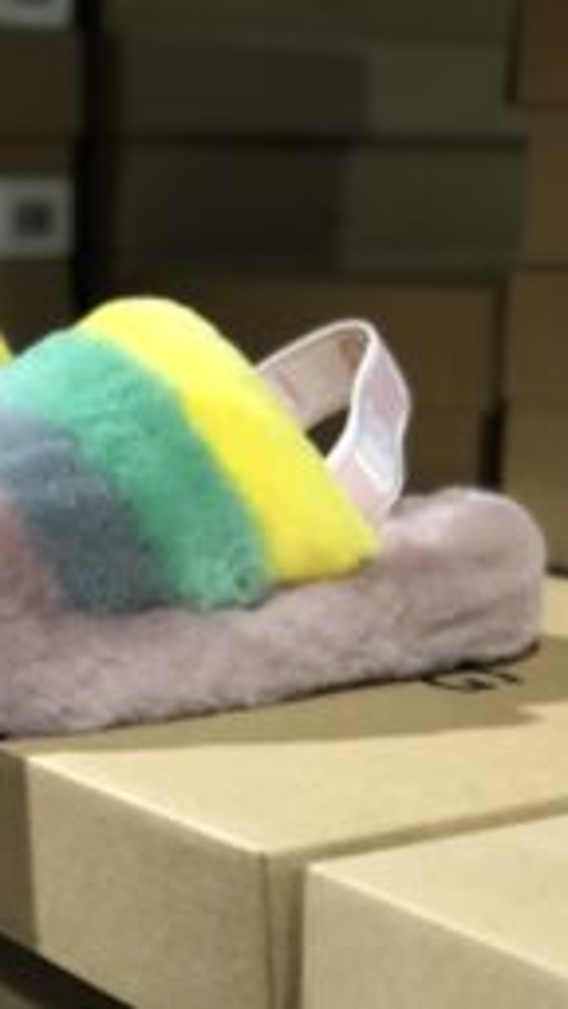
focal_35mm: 78
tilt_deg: -11.3
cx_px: 61
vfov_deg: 27.1
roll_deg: -1.0
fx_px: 2088
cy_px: 633
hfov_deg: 15.3
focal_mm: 6
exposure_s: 1/20
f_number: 2.4
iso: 160
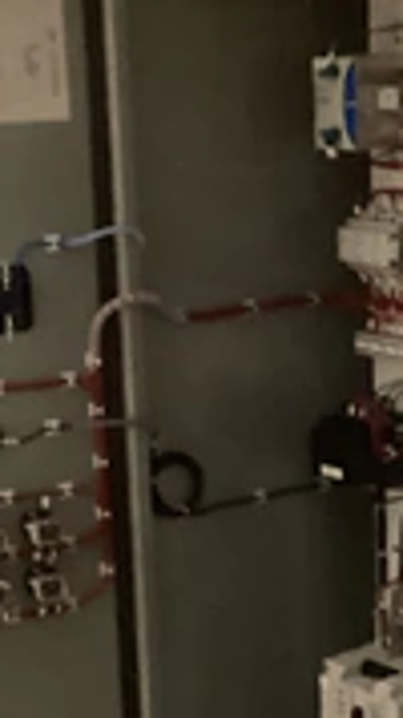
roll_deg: +0.2
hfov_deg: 12.7
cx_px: 304
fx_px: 1806
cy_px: 476
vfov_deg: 22.4
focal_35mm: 95
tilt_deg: -15.8
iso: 400
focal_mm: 3.3
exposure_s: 1/30
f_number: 2.4
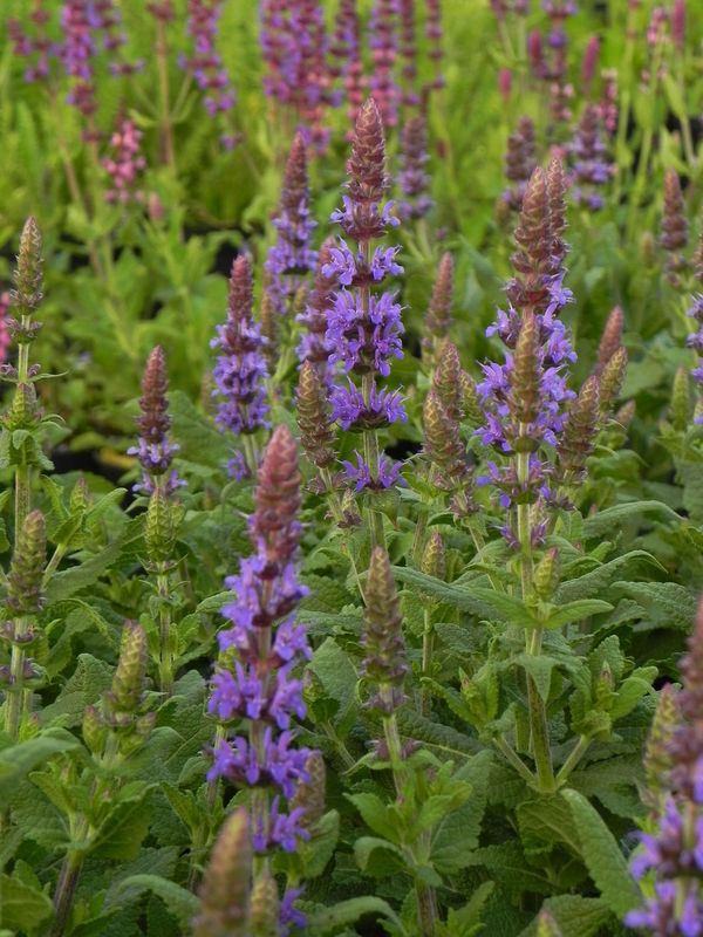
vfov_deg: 18.7
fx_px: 2843
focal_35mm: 105
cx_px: 352
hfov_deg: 14.1
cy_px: 468
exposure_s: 1/50
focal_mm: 18.8
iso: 160
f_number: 4.5
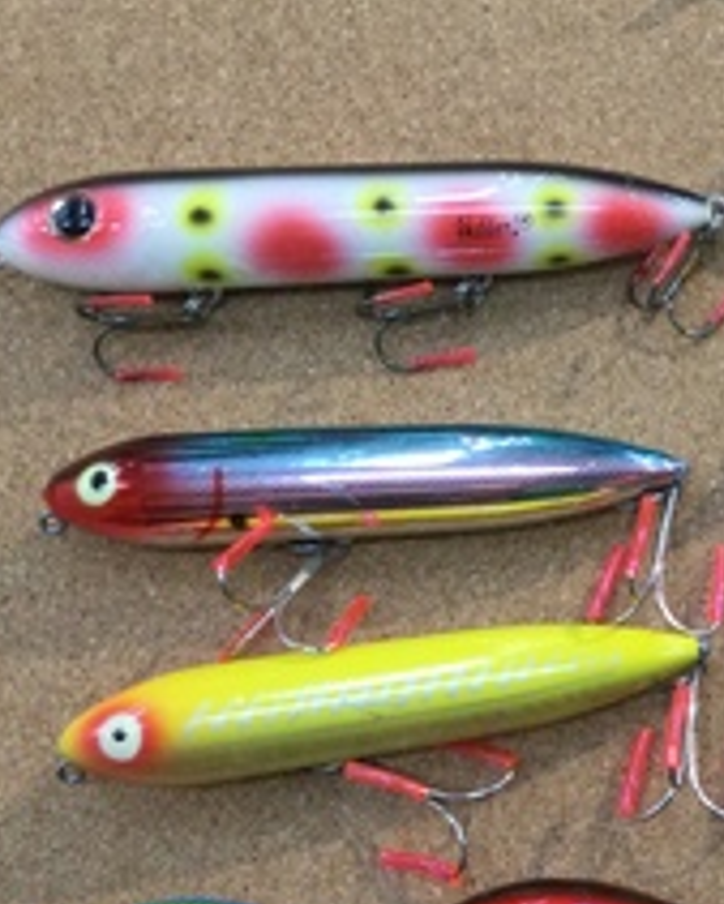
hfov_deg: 15.7
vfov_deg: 22.1
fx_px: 2302
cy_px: 617
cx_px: 1230
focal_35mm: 86
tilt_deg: -78.9
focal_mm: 3.3
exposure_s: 1/30
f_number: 2.4
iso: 32
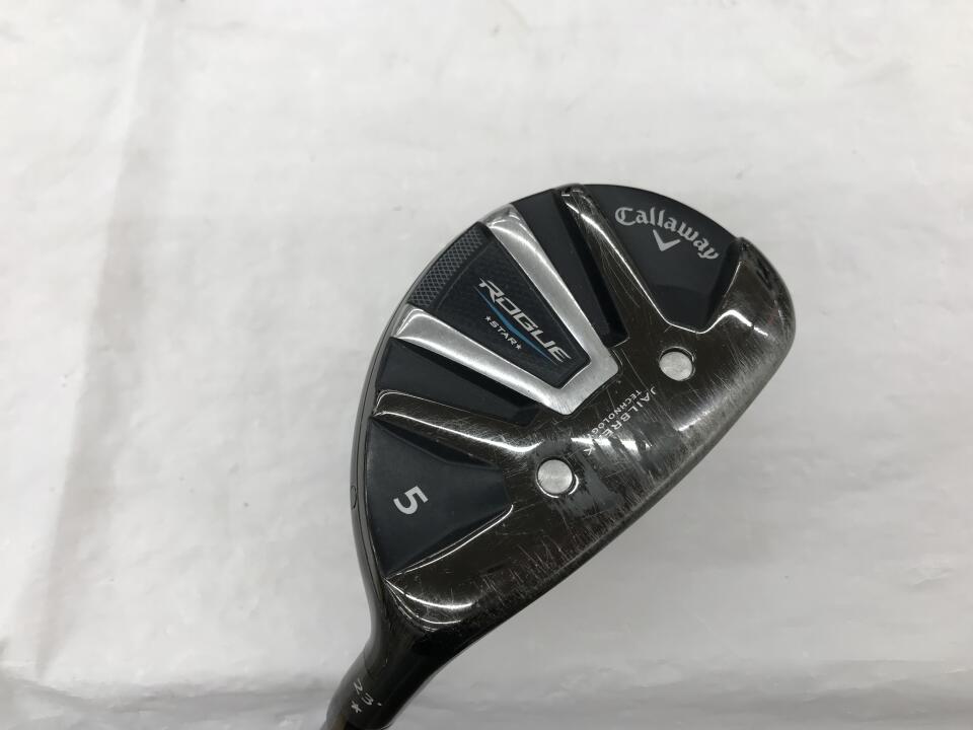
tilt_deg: -67.7
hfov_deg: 63.4
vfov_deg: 49.7
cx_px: 486
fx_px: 787
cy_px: 365
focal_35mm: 28
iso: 32
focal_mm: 3.99
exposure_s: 1/100
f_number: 1.8
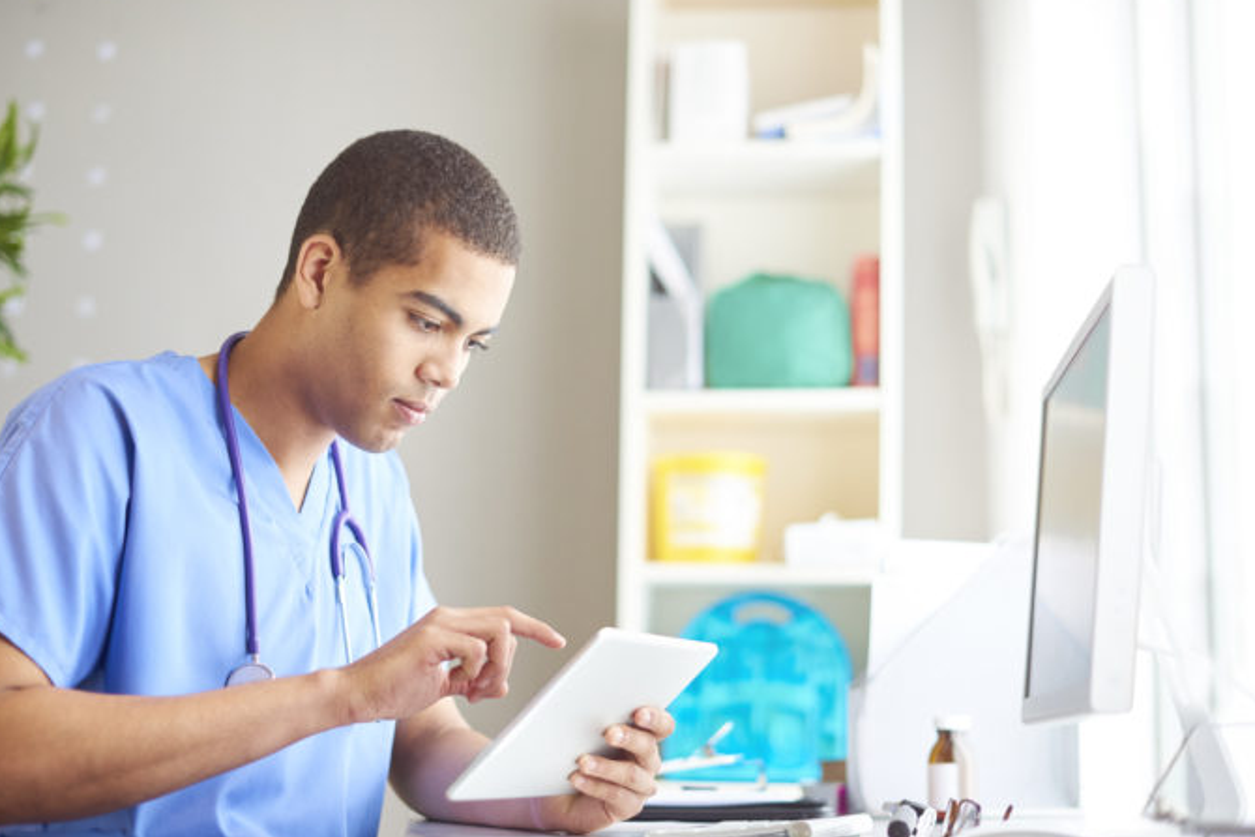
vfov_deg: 24.2
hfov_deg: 35.6
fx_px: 1953
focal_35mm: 56
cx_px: 573
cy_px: 443
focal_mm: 50
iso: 500
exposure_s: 1/125
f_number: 2.2
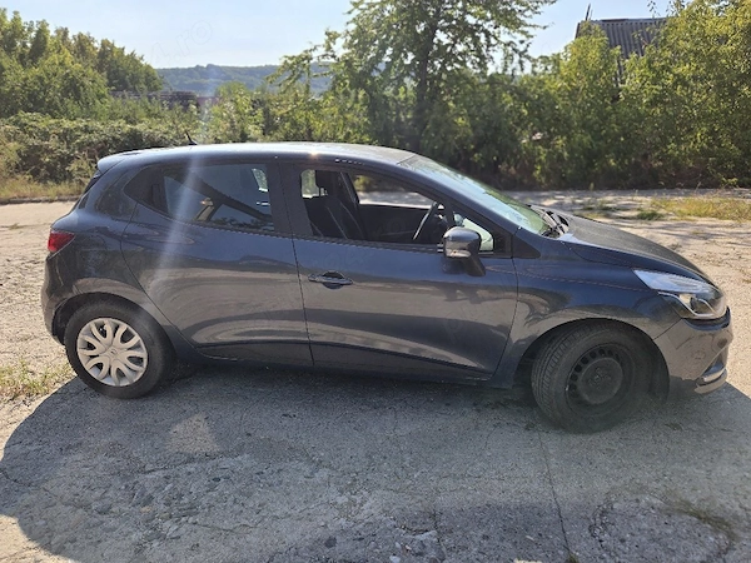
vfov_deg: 58.9
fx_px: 499
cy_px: 282
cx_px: 376
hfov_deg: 73.9
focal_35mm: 23
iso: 50
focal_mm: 5.4
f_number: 1.8
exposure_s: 1/3333
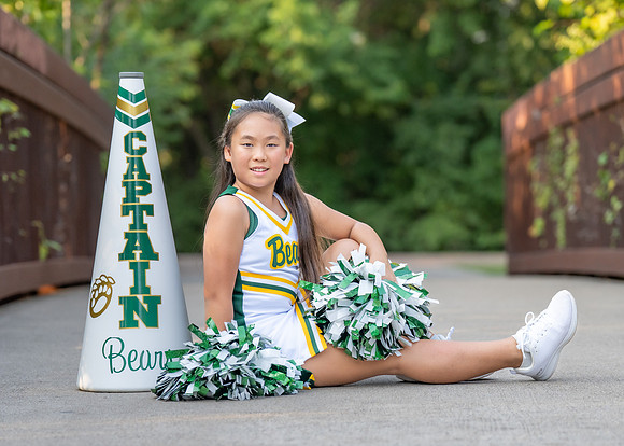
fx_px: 2694
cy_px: 248
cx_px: 293
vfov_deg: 9.5
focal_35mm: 152
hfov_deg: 13.2
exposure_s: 1/1250
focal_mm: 109
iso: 800
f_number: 2.8
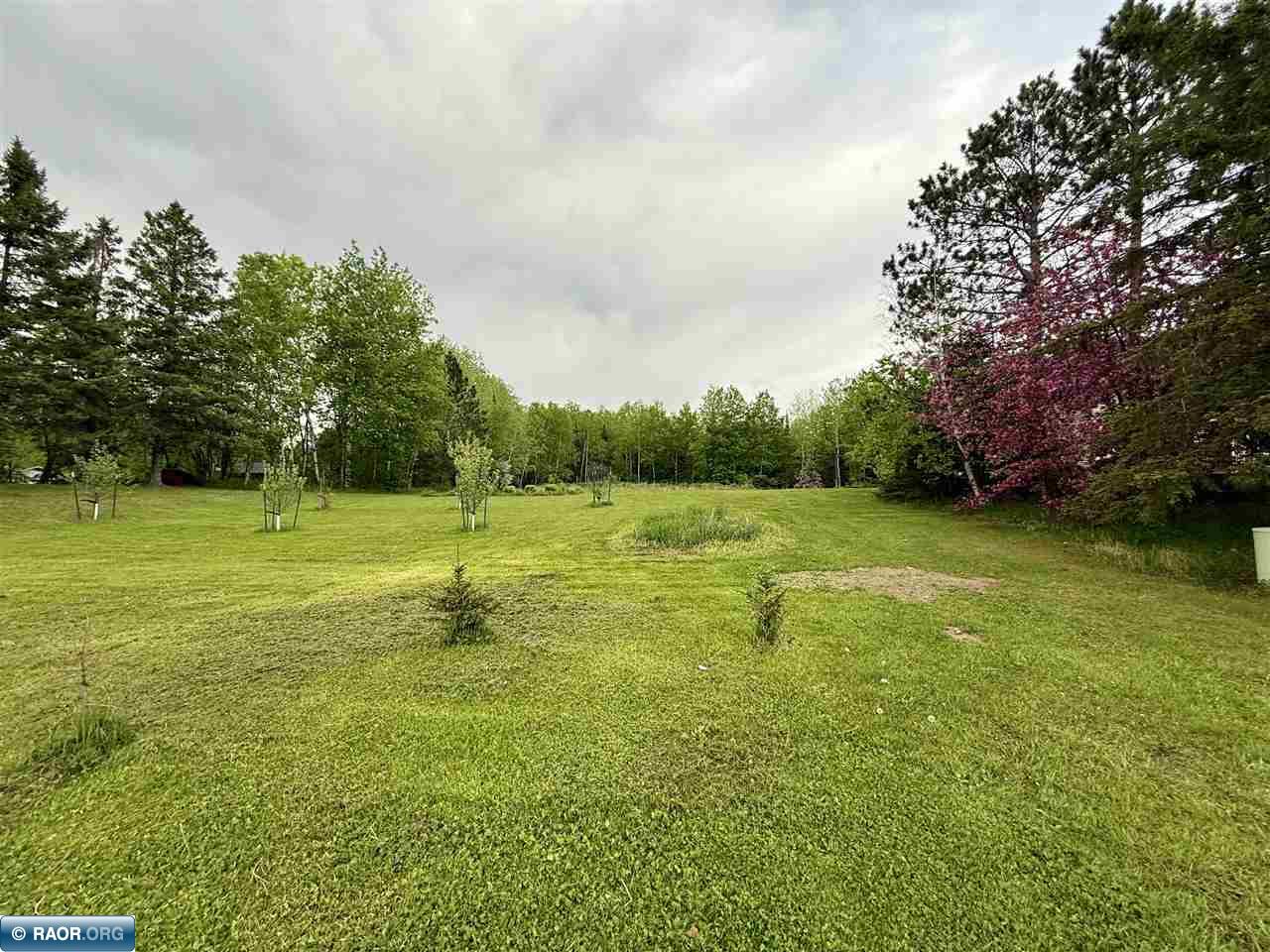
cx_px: 635
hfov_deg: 102.1
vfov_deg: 85.7
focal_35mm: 14
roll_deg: -0.3
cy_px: 476
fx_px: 514
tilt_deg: +3.4
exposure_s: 1/222
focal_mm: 2.22
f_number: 2.2
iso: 50
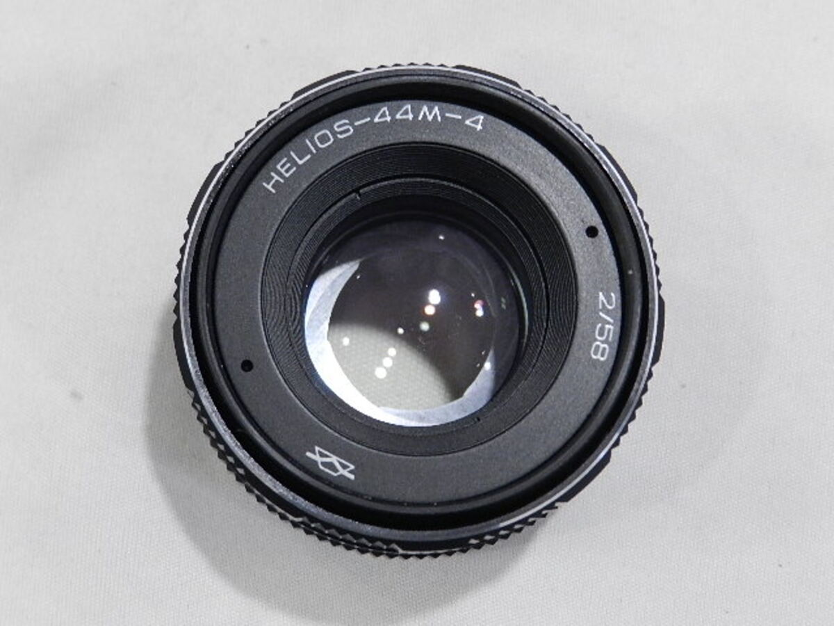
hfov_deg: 23.3
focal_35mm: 84
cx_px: 417
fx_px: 2024
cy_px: 313
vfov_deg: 17.6
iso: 800
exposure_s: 1/60
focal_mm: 14.9
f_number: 4.4
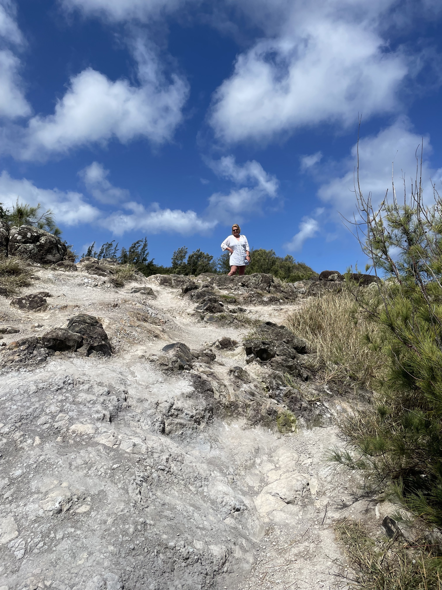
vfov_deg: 67.3
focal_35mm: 26
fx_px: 443
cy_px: 295
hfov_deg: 53.1
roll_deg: +0.4
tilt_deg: +7.0
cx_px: 221
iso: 32
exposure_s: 1/6494
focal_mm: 4.2
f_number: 1.6
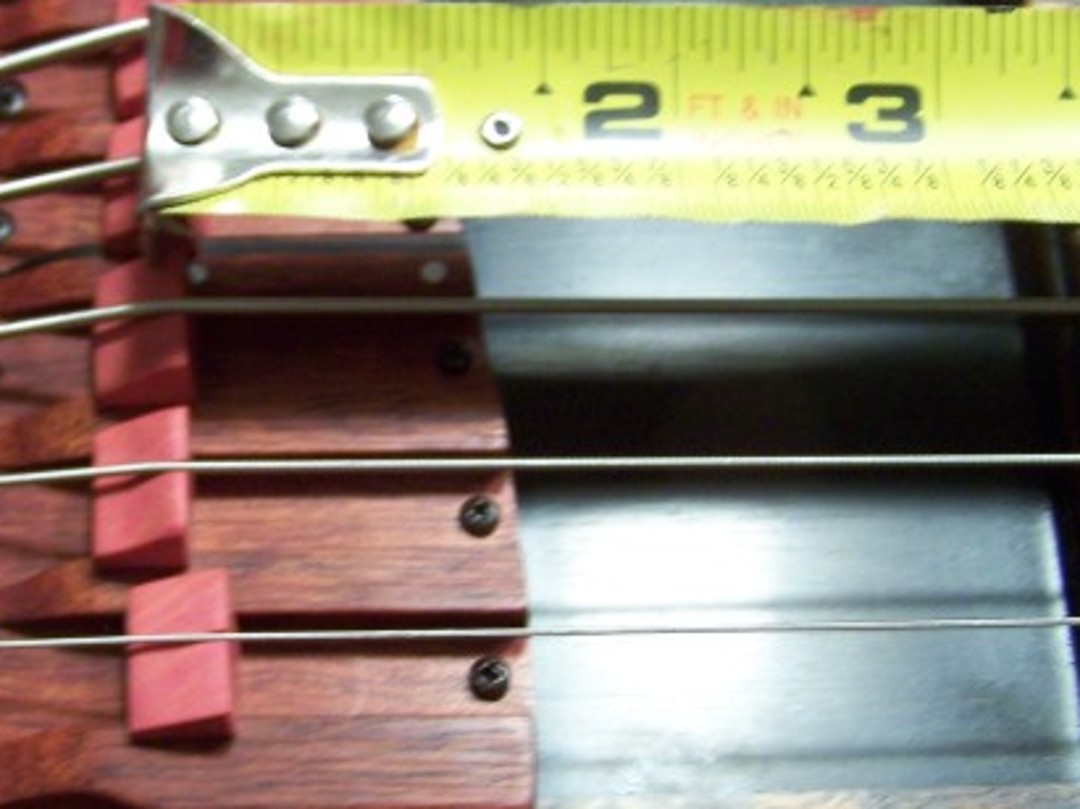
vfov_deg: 19.9
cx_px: 255
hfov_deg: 26.0
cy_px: 470
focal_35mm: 74
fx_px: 2308
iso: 160
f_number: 2.8
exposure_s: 1/8
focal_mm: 6.3
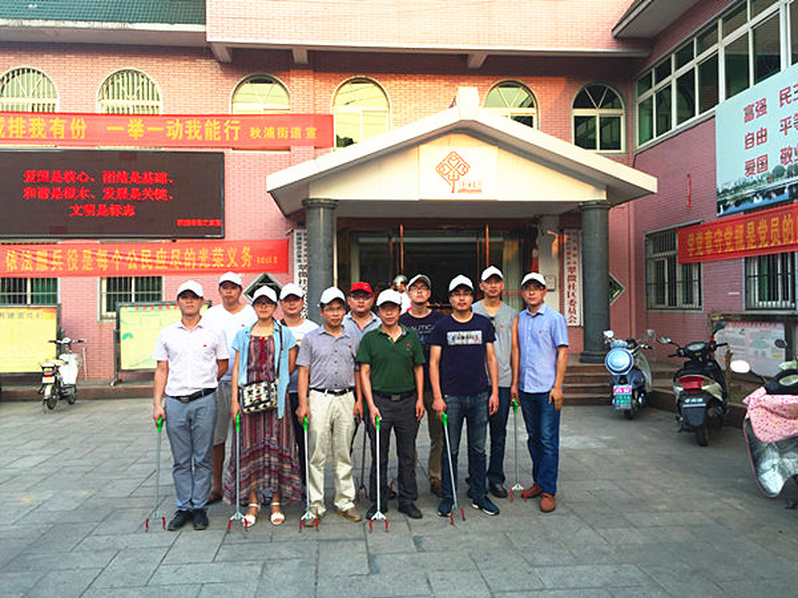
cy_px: 299
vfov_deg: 48.2
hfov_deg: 61.7
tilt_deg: +1.2
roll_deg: -1.2
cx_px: 399
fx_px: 669
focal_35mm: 29
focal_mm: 4.15
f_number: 2.2
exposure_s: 1/207
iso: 32
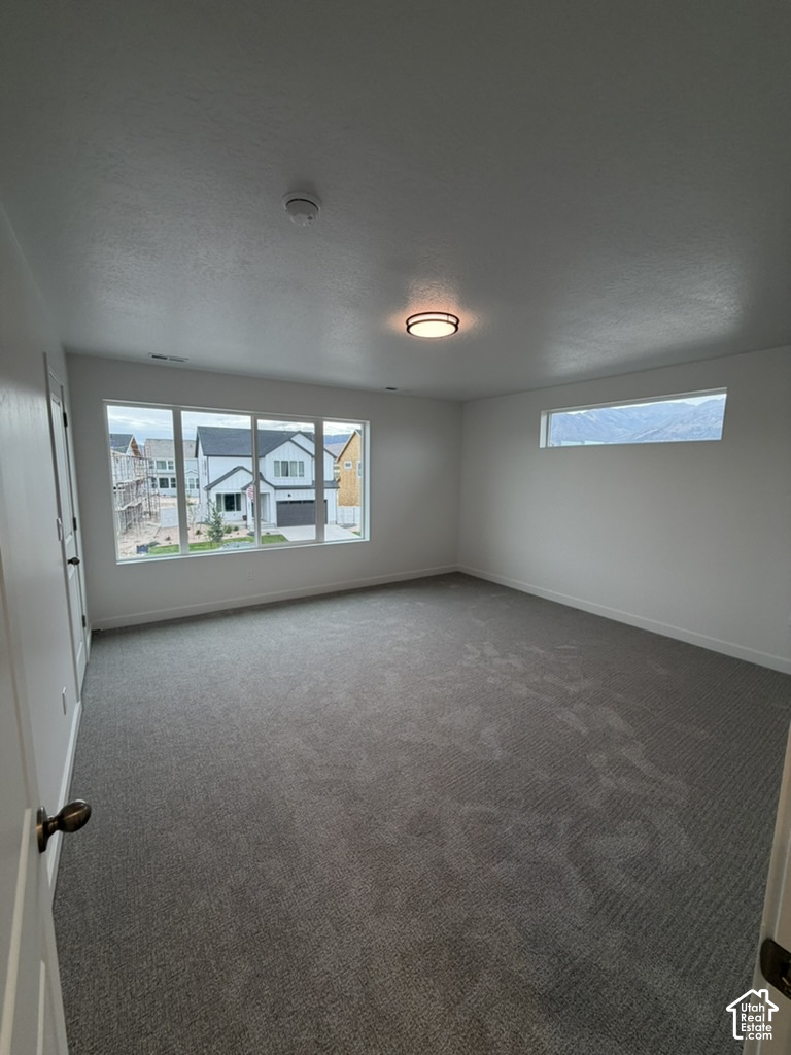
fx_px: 427
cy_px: 528
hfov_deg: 85.7
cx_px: 396
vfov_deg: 102.1
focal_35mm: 14
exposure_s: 1/120
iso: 100
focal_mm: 2.22
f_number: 2.2
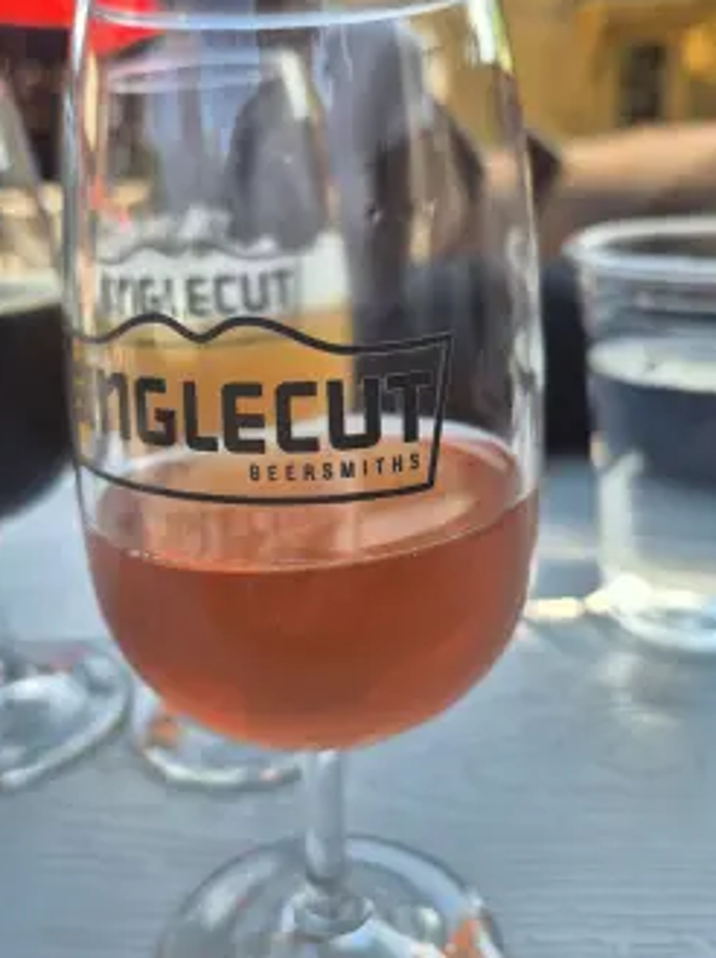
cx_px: 300
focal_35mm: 28
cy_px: 478
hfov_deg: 49.5
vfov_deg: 63.5
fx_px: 774
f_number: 1.8
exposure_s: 1/177
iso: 25
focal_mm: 5.4
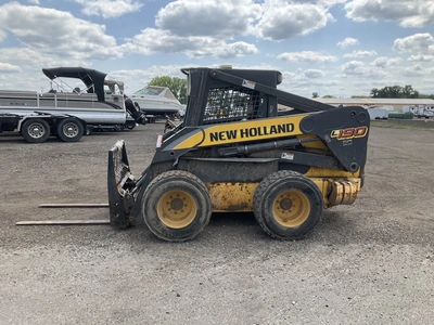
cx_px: 217
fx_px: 364
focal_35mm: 29
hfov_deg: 61.7
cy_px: 162
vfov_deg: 48.2
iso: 25
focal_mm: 3
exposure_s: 1/1250
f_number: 1.8
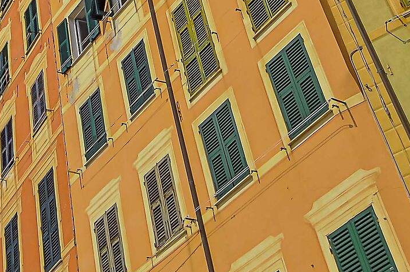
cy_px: -97
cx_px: 99
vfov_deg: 17.7
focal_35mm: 71
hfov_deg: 28.1
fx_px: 807
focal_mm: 14
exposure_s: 1/40
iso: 200
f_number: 16
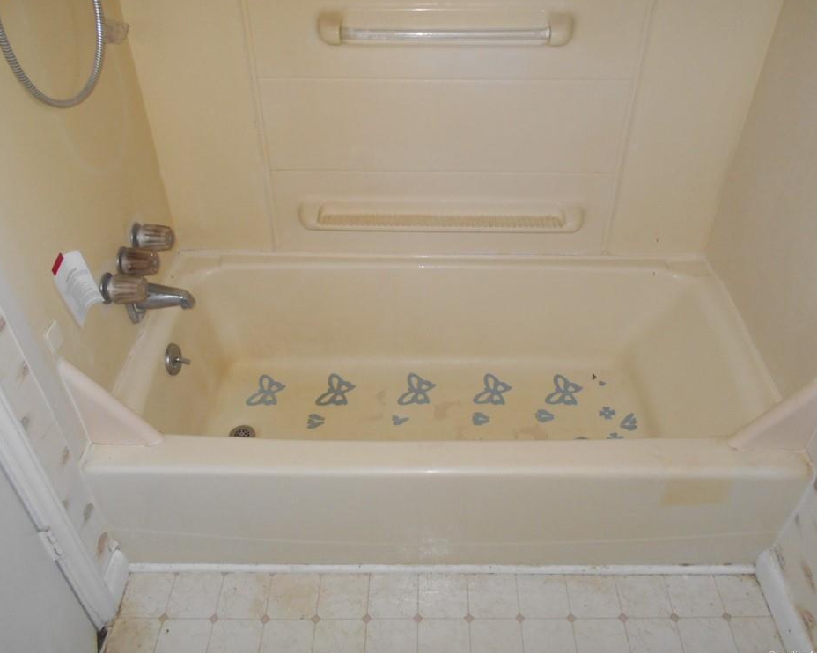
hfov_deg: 62.2
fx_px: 677
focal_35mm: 28
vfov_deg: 51.5
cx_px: 418
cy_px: 326
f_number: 3.2
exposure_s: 1/25
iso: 200
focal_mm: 4.6
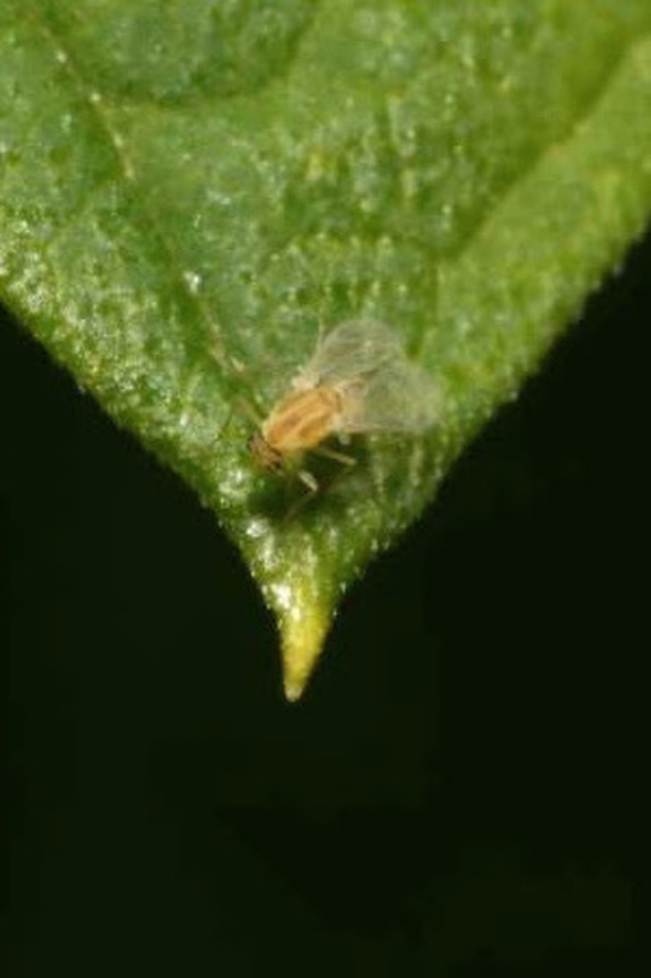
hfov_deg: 8.7
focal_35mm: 158
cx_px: 326
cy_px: 489
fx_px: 4276
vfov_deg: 13.0
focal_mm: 105
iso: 100
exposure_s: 1/60
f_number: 32
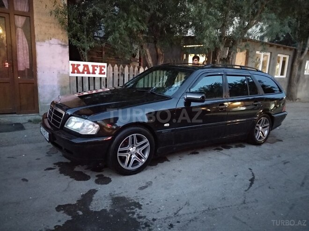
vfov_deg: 53.1
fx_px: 232
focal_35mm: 26
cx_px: 154
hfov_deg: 67.3
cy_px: 116
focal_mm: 3.81
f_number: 2.2
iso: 6400
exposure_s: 1/13
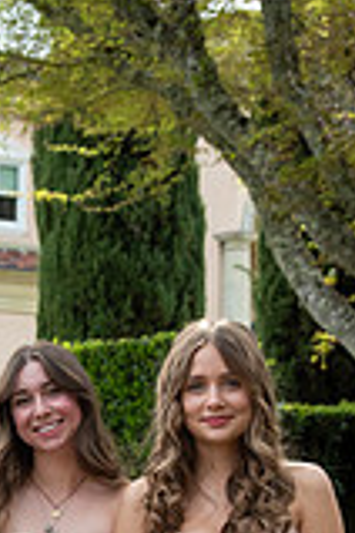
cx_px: 70
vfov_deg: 15.5
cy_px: 540
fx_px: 1923
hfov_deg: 10.5
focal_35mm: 130
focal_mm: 46
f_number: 5.6
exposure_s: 1/2000
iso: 1250
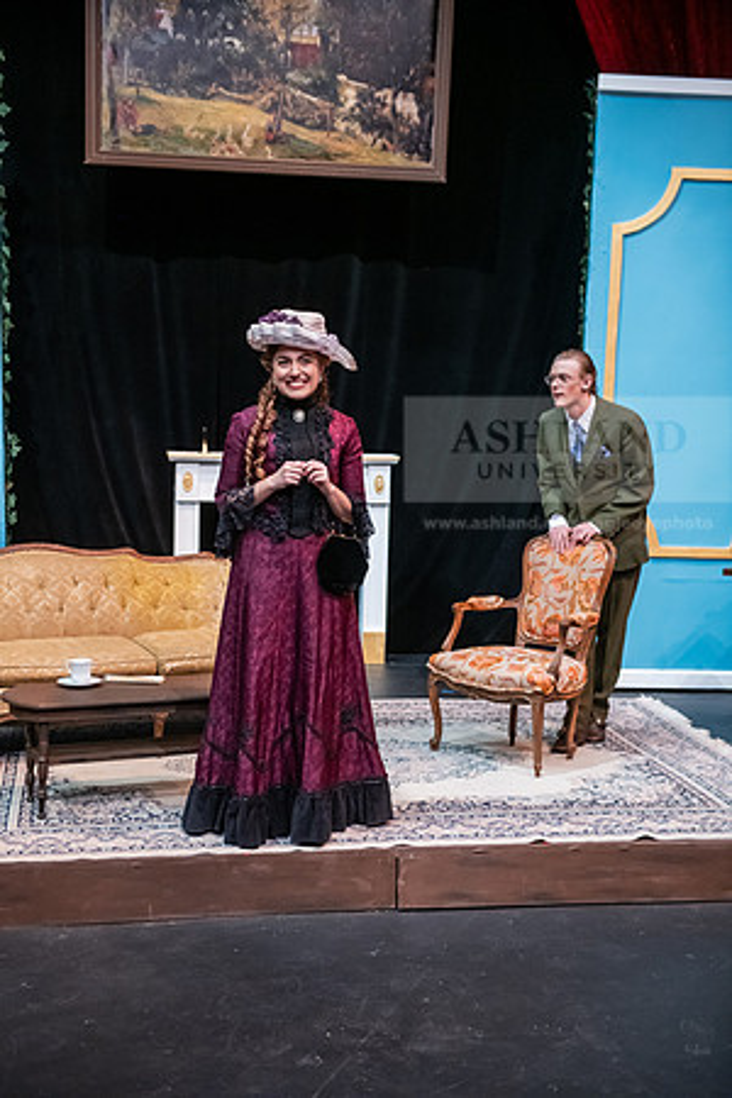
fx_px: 1677
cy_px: 549
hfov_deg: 24.6
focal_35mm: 55
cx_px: 366
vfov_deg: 36.2
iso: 3200
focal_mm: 55
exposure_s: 1/200
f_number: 3.2
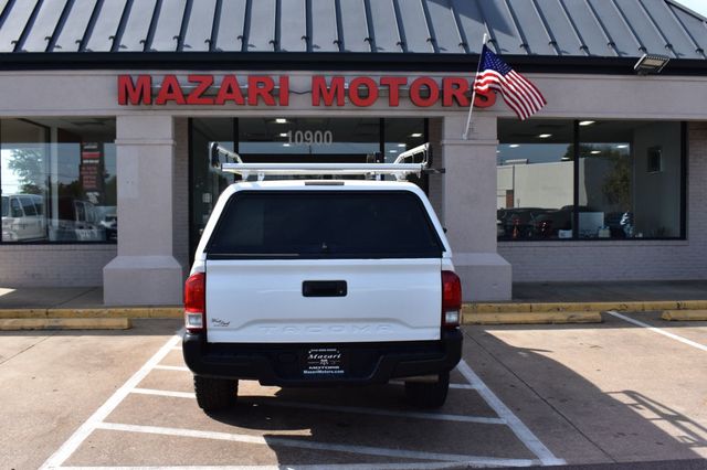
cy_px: 235
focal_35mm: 36
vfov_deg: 36.8
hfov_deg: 53.2
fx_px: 707
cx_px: 354
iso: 400
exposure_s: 1/400
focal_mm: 24
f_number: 11
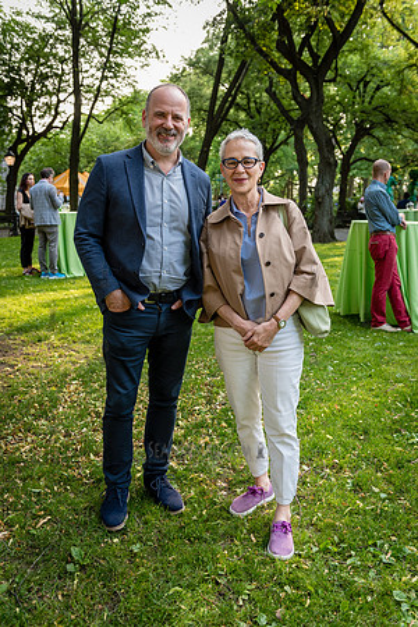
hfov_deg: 37.9
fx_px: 610
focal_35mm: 35
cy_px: 314
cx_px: 209
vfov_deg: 54.4
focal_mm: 35
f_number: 3.5
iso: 500
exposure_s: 1/250
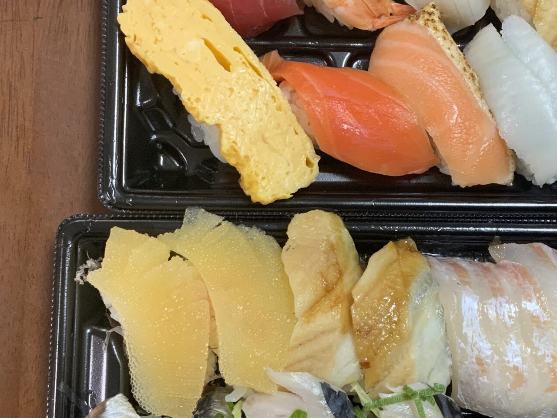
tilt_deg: -82.2
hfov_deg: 33.1
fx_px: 933
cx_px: 336
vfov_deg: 25.2
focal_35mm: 58
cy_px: 222
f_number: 1.8
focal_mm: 3
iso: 125
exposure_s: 1/60
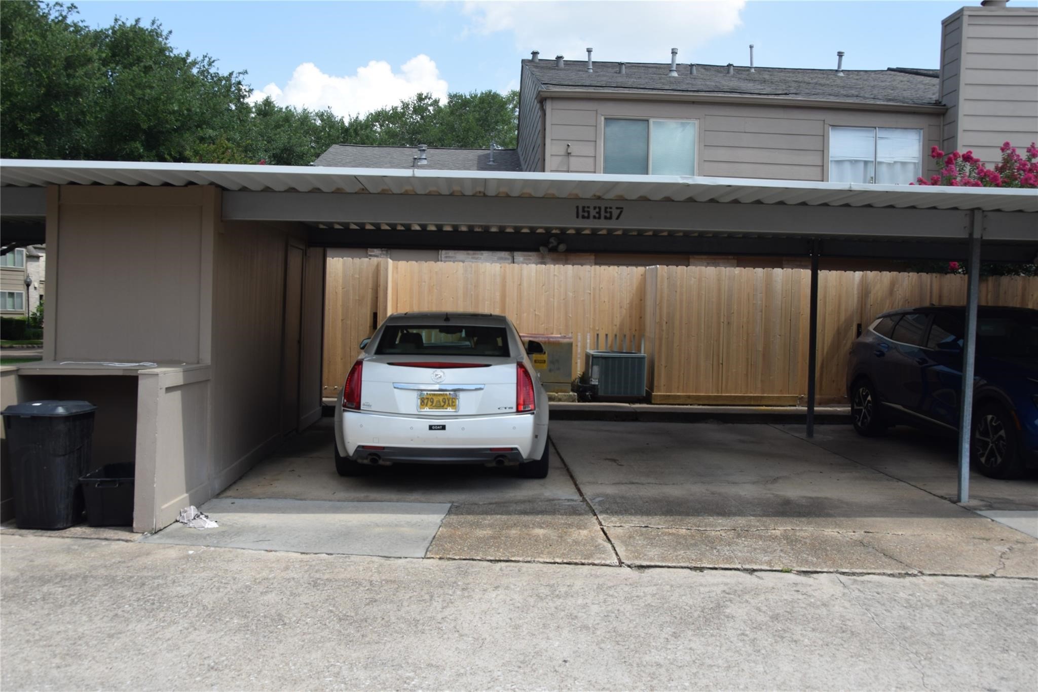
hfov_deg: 61.9
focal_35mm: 30
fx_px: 865
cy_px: 346
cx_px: 519
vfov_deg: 43.6
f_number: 9
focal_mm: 20
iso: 200
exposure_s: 1/320
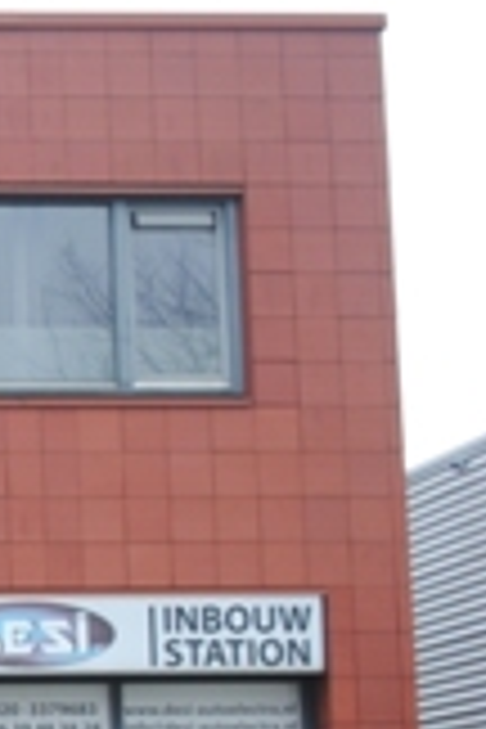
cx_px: -468
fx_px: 2531
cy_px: 603
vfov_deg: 16.3
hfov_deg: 10.2
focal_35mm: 125
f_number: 4.5
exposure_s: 1/30
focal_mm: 30
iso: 250
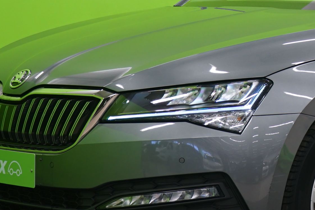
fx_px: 1470
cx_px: 390
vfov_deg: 8.1
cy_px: 3
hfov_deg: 11.9
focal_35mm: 168
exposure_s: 1/8
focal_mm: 48
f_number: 5
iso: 400
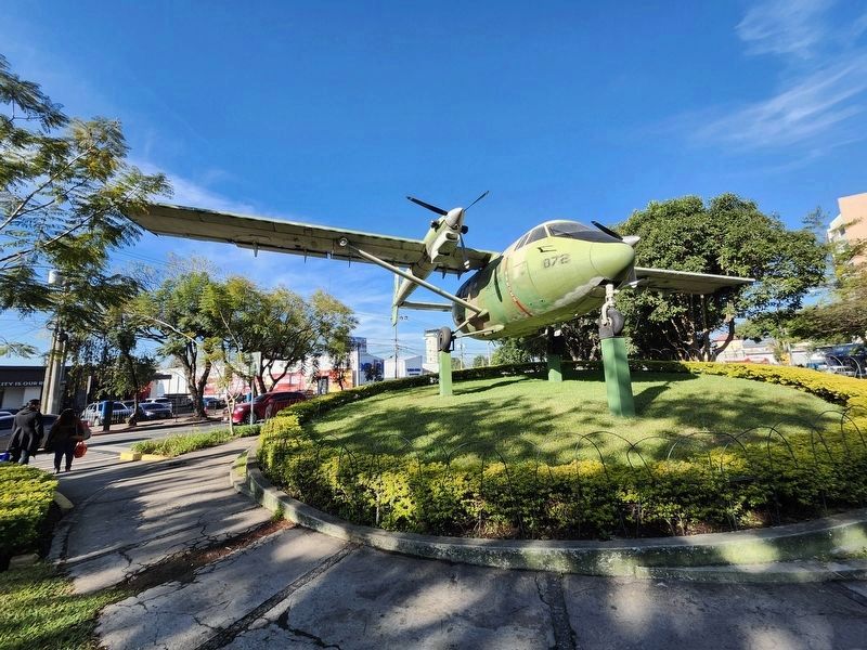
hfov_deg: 106.2
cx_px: 434
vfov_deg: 89.9
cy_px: 325
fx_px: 326
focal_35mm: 13
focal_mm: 1.74
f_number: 2.2
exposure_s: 1/732
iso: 40
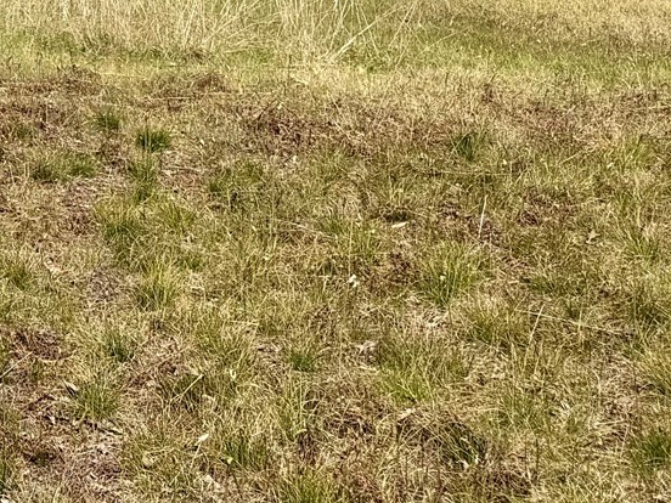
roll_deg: +1.0
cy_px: -188
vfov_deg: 15.6
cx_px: -455
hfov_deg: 18.4
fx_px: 1725
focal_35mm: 89
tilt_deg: +0.4
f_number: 1.78
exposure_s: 1/4975
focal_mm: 6.76
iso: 80
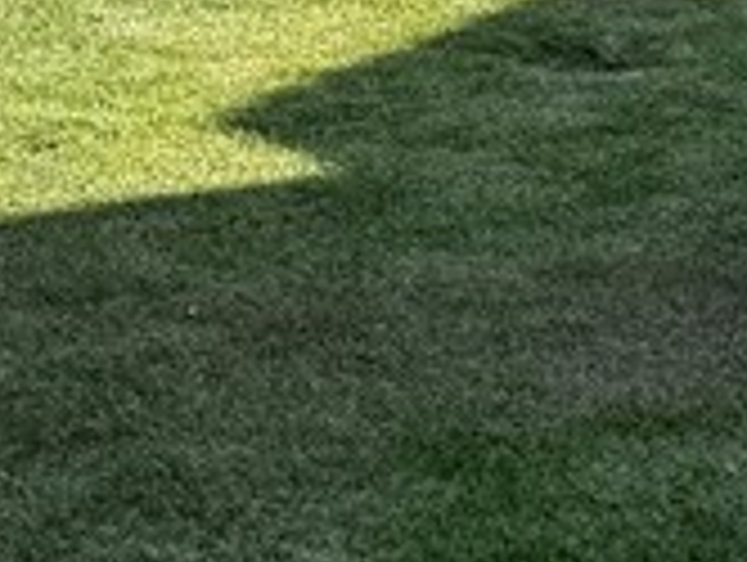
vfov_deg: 9.9
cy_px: -121
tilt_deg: -10.1
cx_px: 320
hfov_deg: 13.3
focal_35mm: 148
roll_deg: -1.6
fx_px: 3198
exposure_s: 1/3021
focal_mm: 6.76
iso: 80
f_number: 1.78
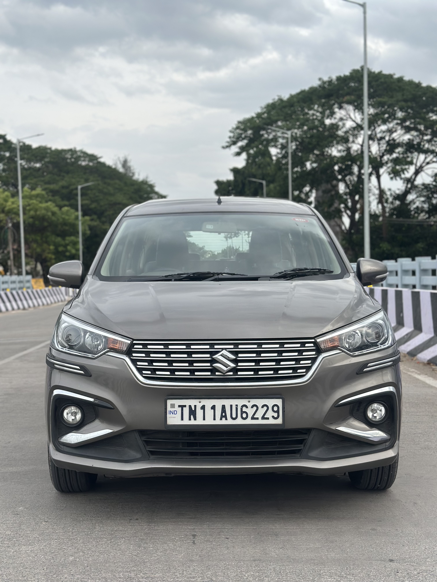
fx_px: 808
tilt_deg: -1.1
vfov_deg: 39.7
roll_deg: +1.2
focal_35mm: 48
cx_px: 218
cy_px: 291
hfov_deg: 30.3
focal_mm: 6.86
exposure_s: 1/1339
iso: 80
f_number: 1.78
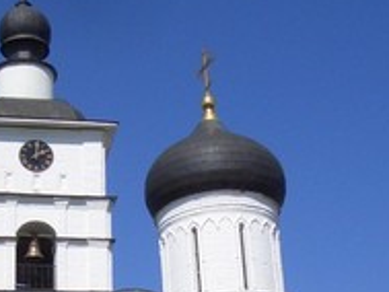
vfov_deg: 15.0
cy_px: 357
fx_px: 1068
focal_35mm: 95
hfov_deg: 20.5
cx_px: 91
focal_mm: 4.8
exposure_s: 1/640
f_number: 8
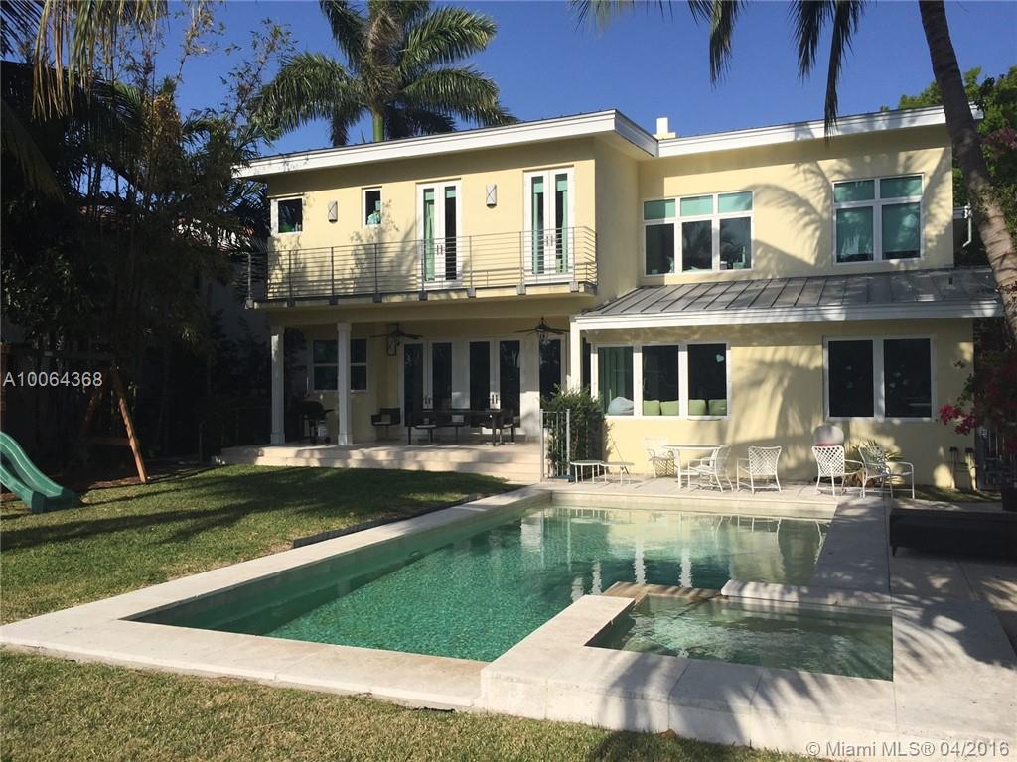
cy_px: 381
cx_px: 508
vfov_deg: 48.2
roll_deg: -0.6
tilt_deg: +1.7
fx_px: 852
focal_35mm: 29
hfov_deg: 61.7
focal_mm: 4.15
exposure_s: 1/3968
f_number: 2.2
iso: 32
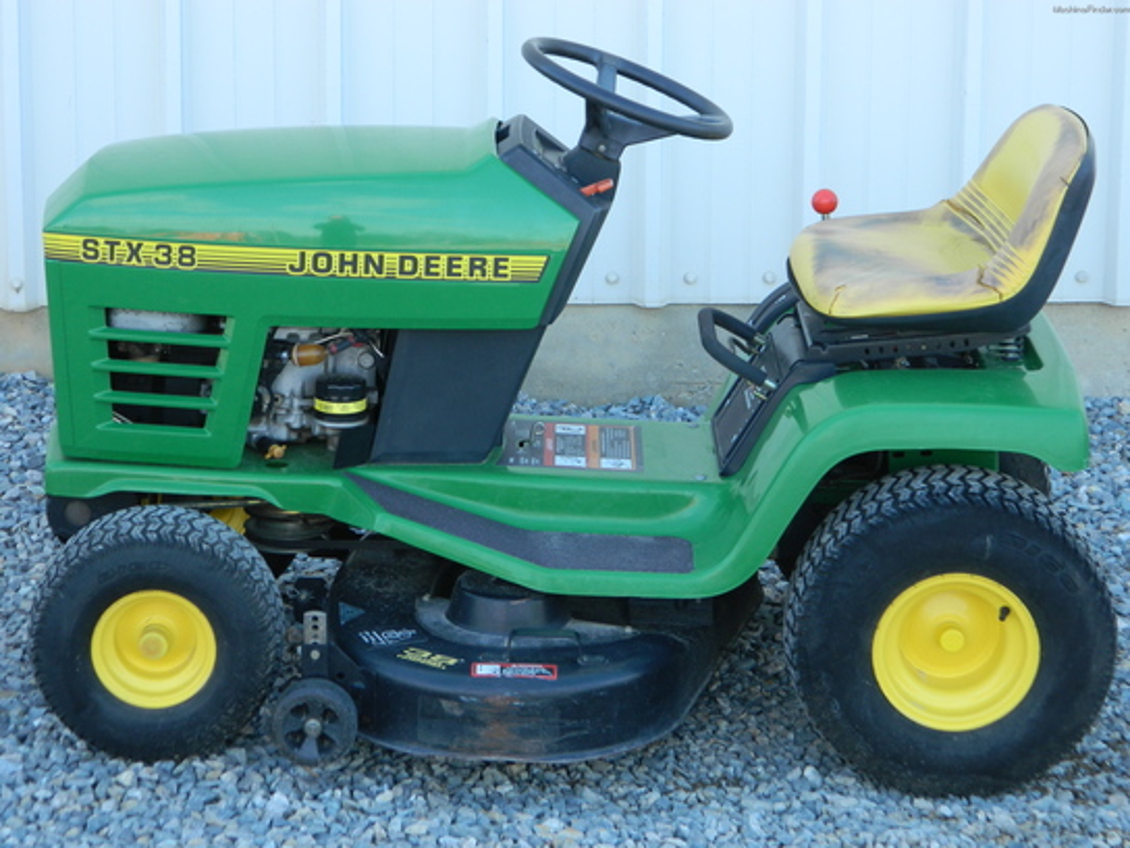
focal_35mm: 103
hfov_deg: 19.1
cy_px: 424
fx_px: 3362
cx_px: 565
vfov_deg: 14.4
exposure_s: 1/60
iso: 80
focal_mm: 18.6
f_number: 4.5
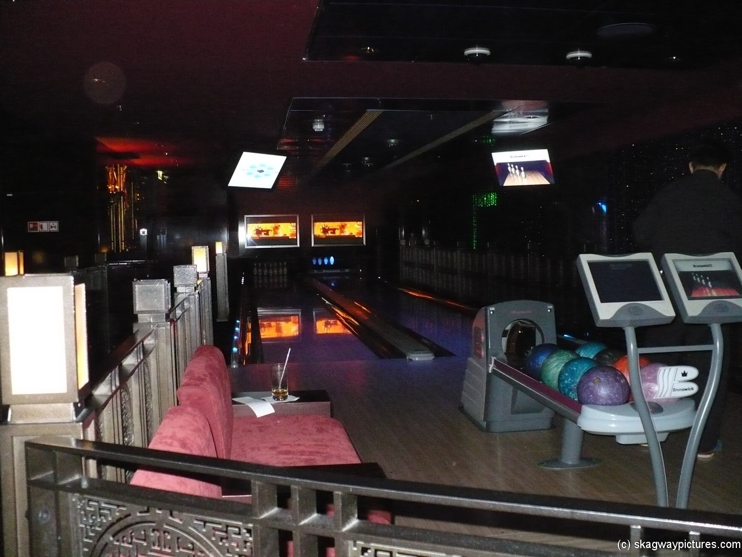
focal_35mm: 37
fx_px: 793
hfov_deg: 50.1
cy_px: 278
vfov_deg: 38.7
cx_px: 371
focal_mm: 6.1
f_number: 2.8
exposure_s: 1/30
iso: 640
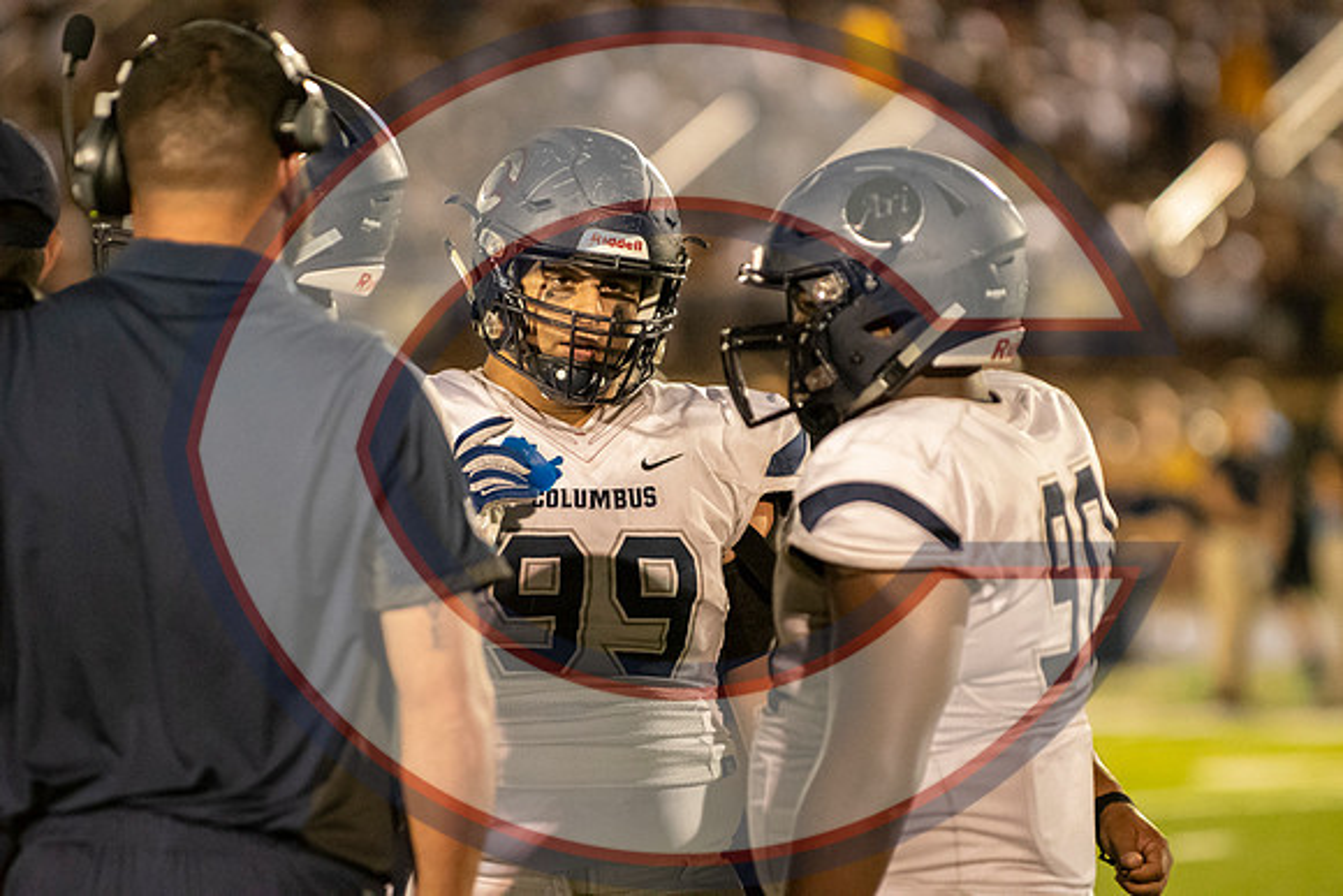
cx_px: 672
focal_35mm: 300
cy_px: 448
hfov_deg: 6.9
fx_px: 11194
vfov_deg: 4.6
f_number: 2.8
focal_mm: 200
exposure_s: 1/1000
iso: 9000
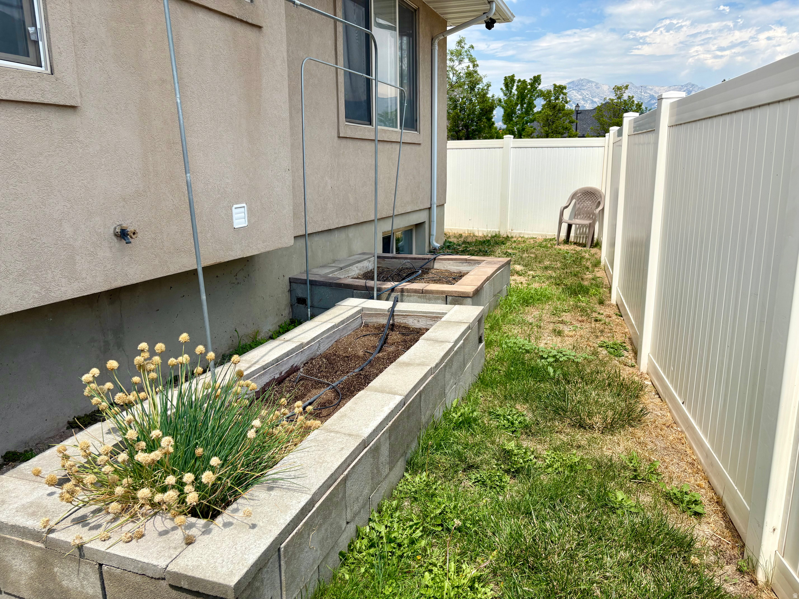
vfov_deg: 53.1
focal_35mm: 26
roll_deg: +0.9
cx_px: 400
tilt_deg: -11.7
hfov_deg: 67.3
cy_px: 300
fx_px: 600
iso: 50
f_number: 1.6
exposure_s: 1/2747
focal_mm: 5.96
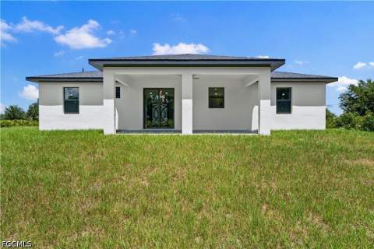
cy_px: 124
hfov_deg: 93.3
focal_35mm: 17
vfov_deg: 70.4
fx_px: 177
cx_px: 187
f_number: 9
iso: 200
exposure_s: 1/80
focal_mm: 17
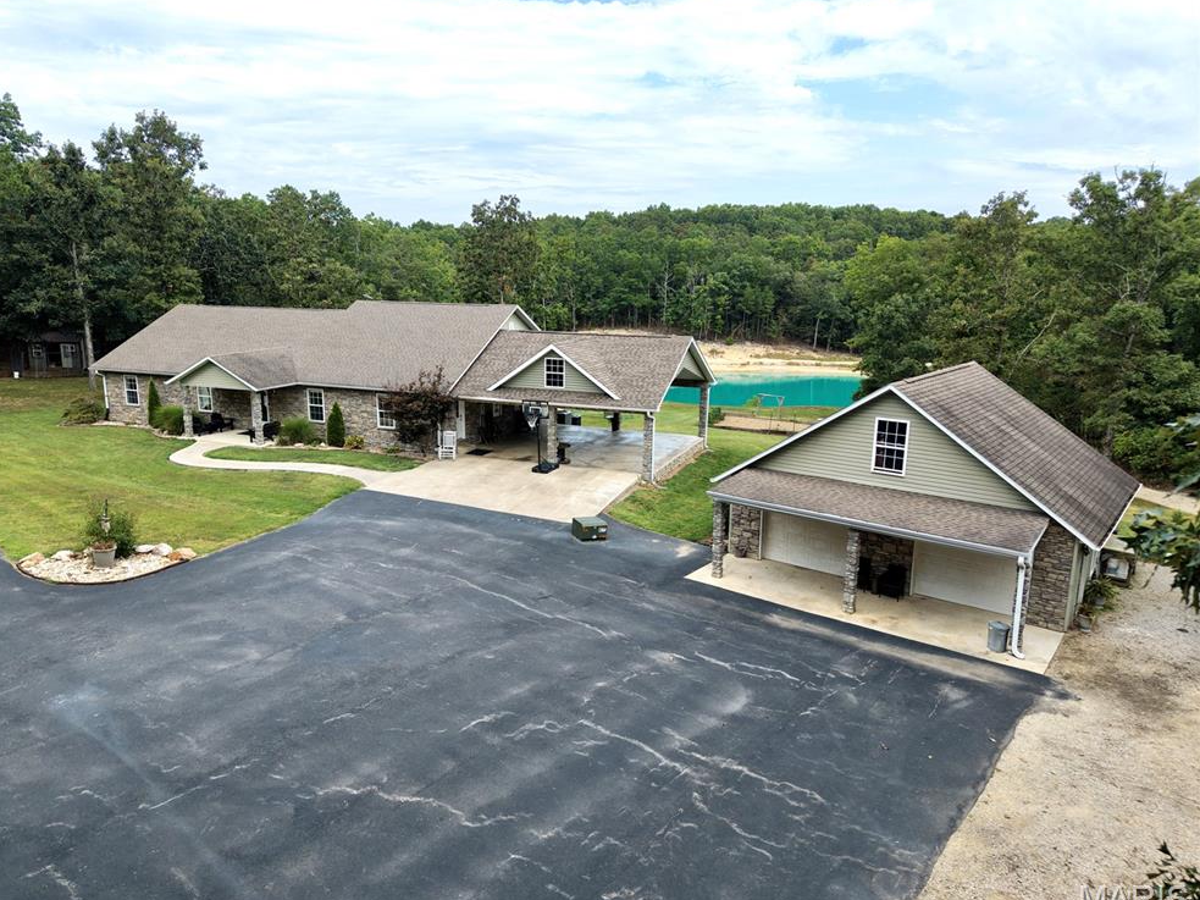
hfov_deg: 69.4
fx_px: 867
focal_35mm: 25
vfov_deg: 54.9
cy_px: 455
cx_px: 576
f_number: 1.8
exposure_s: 1/1250
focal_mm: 8.67
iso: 100
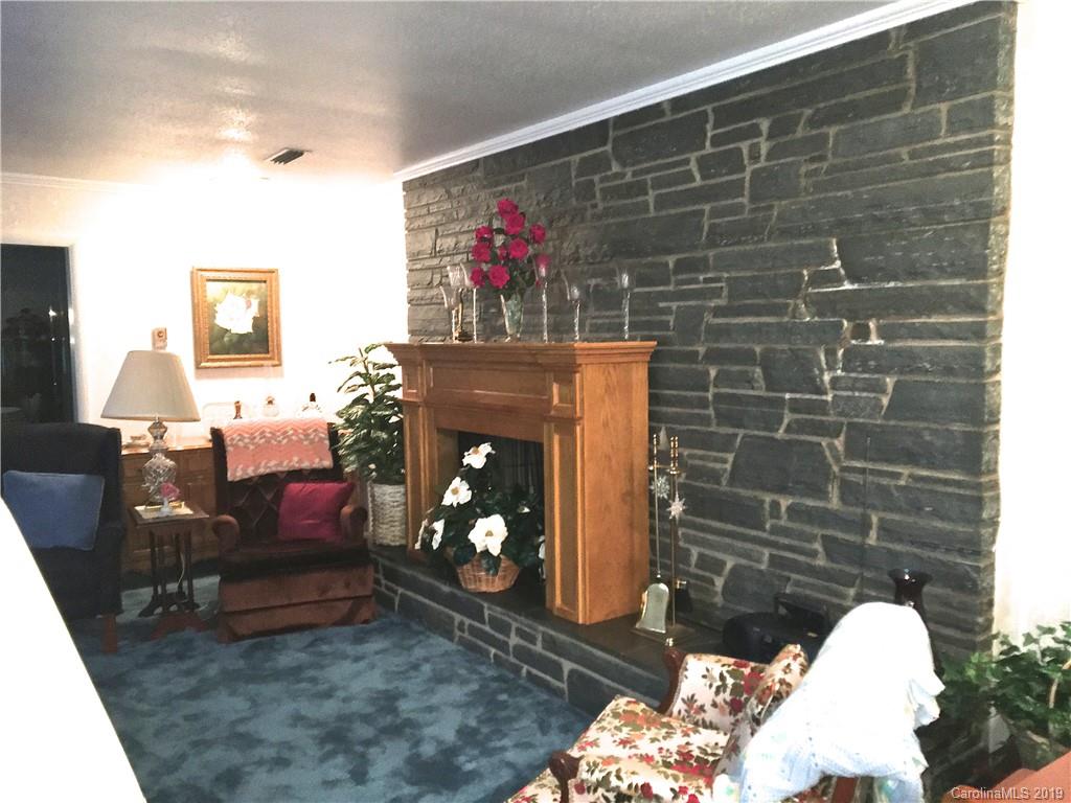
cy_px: 402
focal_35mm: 29
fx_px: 897
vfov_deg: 48.2
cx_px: 536
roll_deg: +0.2
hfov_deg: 61.7
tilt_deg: -3.8
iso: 250
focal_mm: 4.15
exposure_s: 1/16
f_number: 2.2
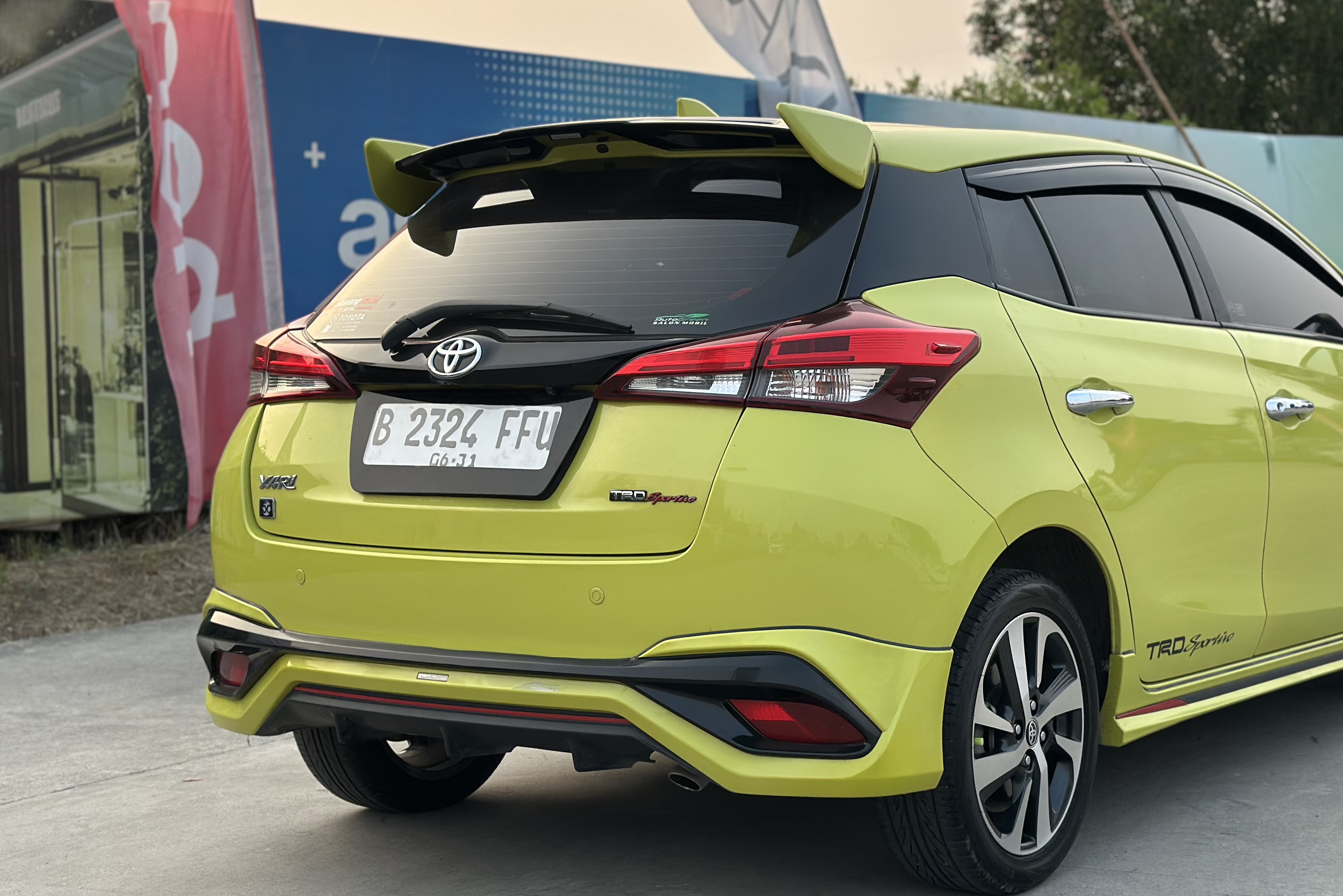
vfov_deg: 22.6
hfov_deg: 33.3
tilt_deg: -2.9
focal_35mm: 60
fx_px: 2238
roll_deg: +0.6
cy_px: 453
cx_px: 805
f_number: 1.78
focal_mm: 6.86
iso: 80
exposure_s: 1/843
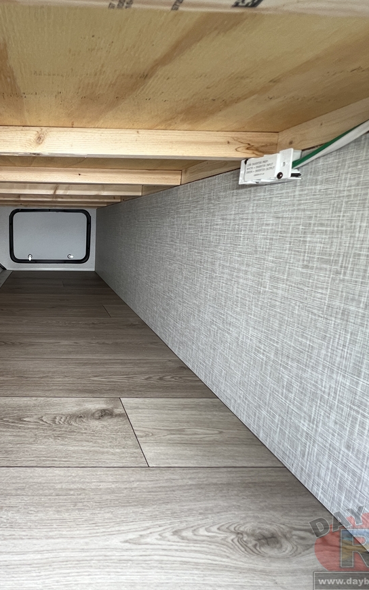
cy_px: 286
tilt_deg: -12.7
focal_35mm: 19
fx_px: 306
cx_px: 53
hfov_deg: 55.8
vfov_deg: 88.0
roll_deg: -0.7
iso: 64
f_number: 1.8
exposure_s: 1/99
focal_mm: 1.57
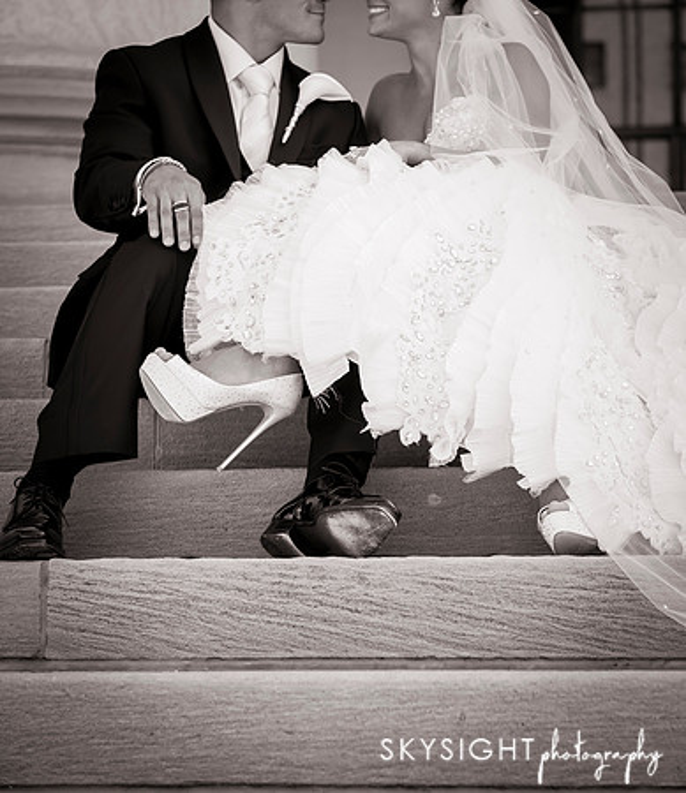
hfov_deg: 16.6
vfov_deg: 19.2
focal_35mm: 97
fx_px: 2344
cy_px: 398
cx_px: 458
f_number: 4.5
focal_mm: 70
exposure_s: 1/400
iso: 400
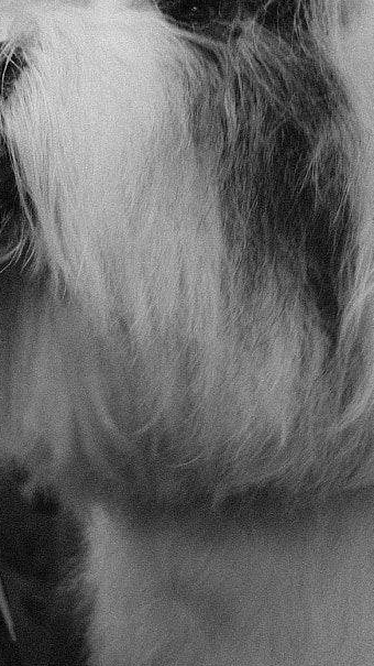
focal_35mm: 97
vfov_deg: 22.0
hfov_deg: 12.4
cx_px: 82
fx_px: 1711
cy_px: 251
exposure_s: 1/70
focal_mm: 23
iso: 800
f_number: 2
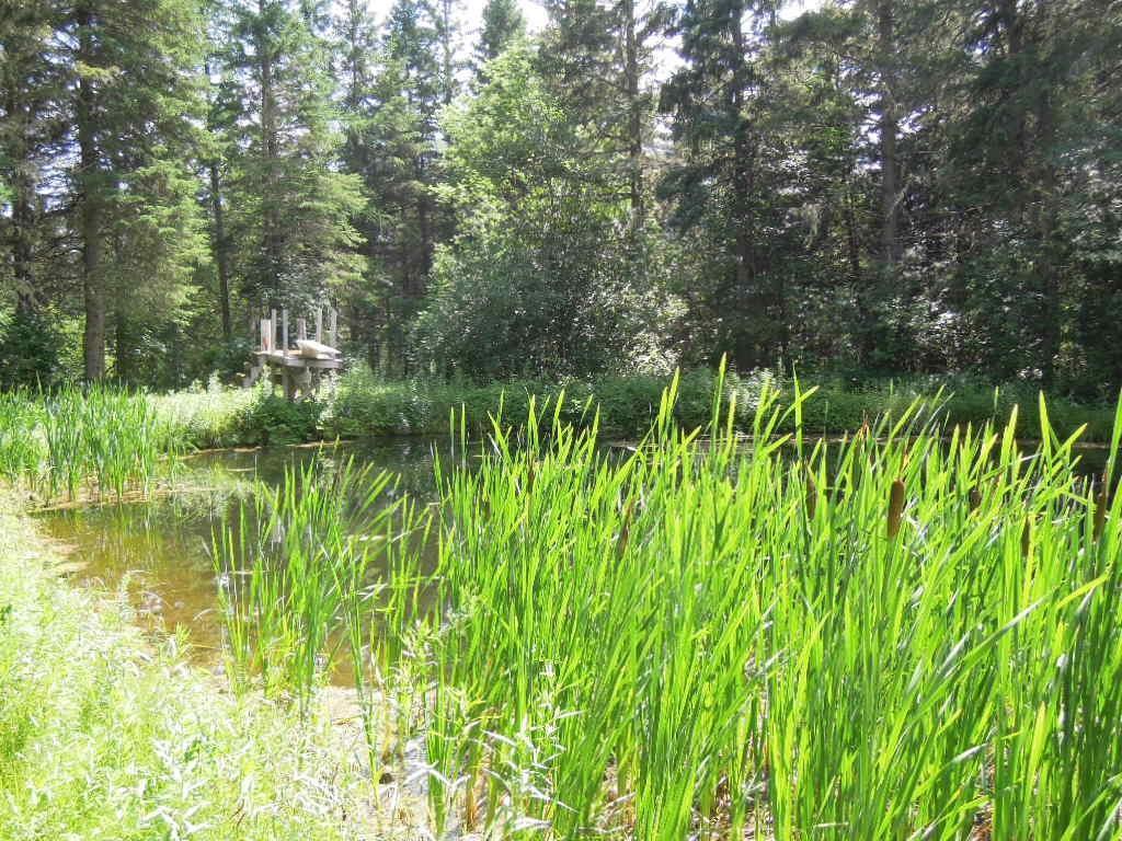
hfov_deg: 46.8
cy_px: 420
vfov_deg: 36.0
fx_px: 1297
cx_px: 561
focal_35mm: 40
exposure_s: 1/320
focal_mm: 7.2
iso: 160
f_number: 3.3
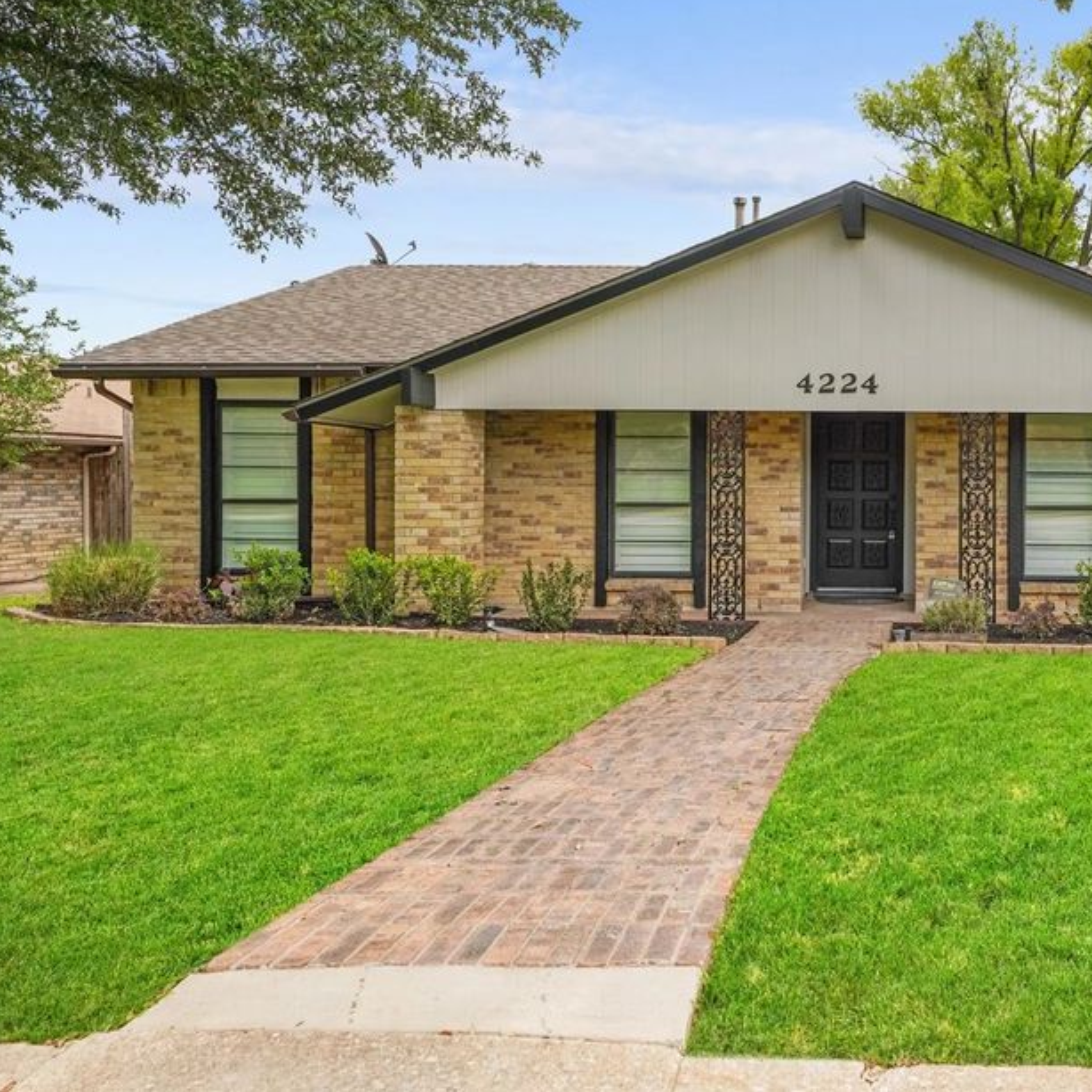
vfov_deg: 48.4
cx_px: 877
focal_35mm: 34
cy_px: 486
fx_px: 1213
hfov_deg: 45.9
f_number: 9
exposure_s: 1/400
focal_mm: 24
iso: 400
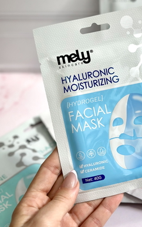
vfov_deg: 29.4
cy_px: 100
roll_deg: -2.3
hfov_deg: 18.4
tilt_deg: -36.4
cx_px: 116
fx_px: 434
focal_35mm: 70
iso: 80
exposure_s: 1/138
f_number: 1.78
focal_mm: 6.86
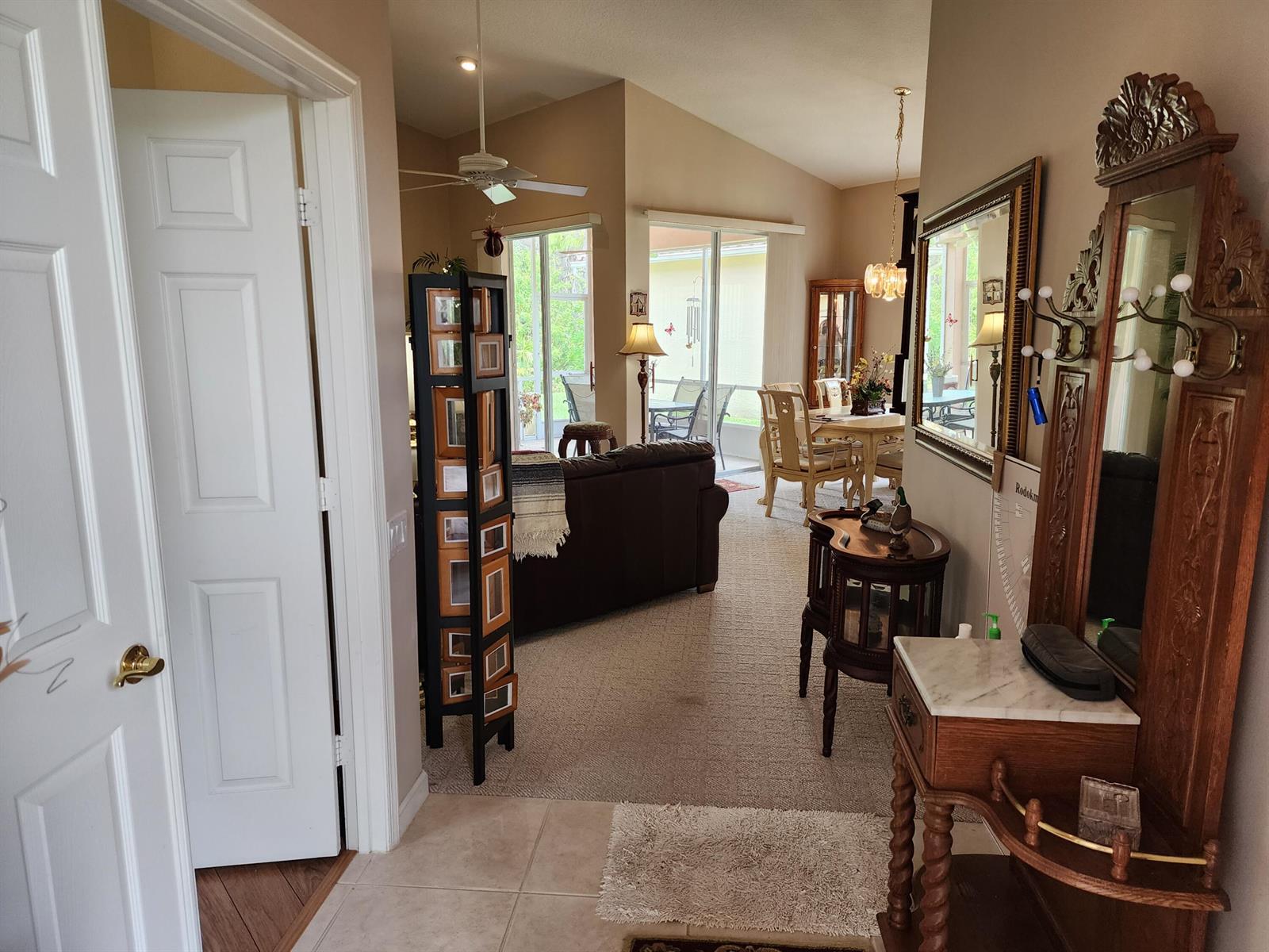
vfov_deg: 58.9
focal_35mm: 23
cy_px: 476
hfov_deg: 73.9
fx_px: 843
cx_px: 634
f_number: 1.8
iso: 125
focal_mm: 6.4
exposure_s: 1/120
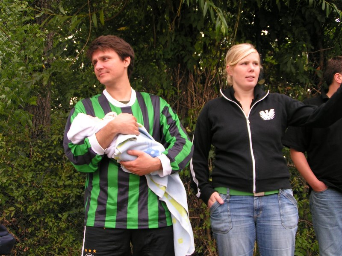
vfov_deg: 33.6
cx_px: 171
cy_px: 128
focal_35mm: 43
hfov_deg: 43.9
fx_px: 425
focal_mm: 6.6
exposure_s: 1/100
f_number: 4
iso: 50
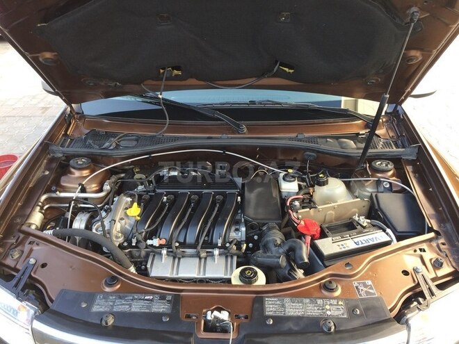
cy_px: 172
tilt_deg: -28.9
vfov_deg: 48.2
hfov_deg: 61.7
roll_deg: +0.1
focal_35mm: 29
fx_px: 385
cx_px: 230
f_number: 2.2
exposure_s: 1/102
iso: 32
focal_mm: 4.15
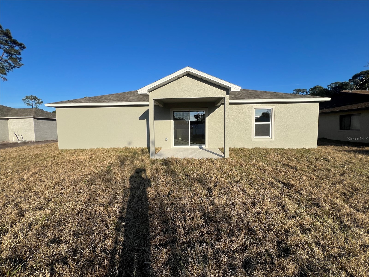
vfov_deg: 89.9
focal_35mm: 13
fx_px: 139
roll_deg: +0.8
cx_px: 184
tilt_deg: -4.7
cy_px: 138
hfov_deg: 106.2
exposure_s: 1/2481
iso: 32
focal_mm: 1.57
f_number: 1.8
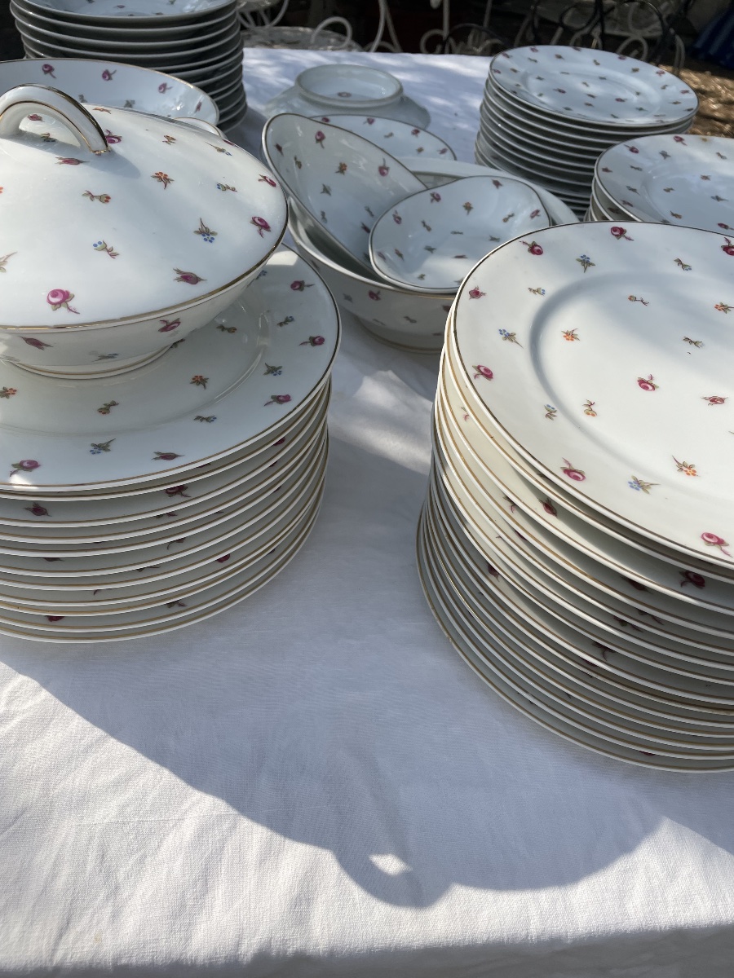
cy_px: 489
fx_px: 735
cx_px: 367
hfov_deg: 53.1
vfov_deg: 67.3
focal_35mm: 26
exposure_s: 1/4132
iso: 32
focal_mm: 4.2
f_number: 1.6
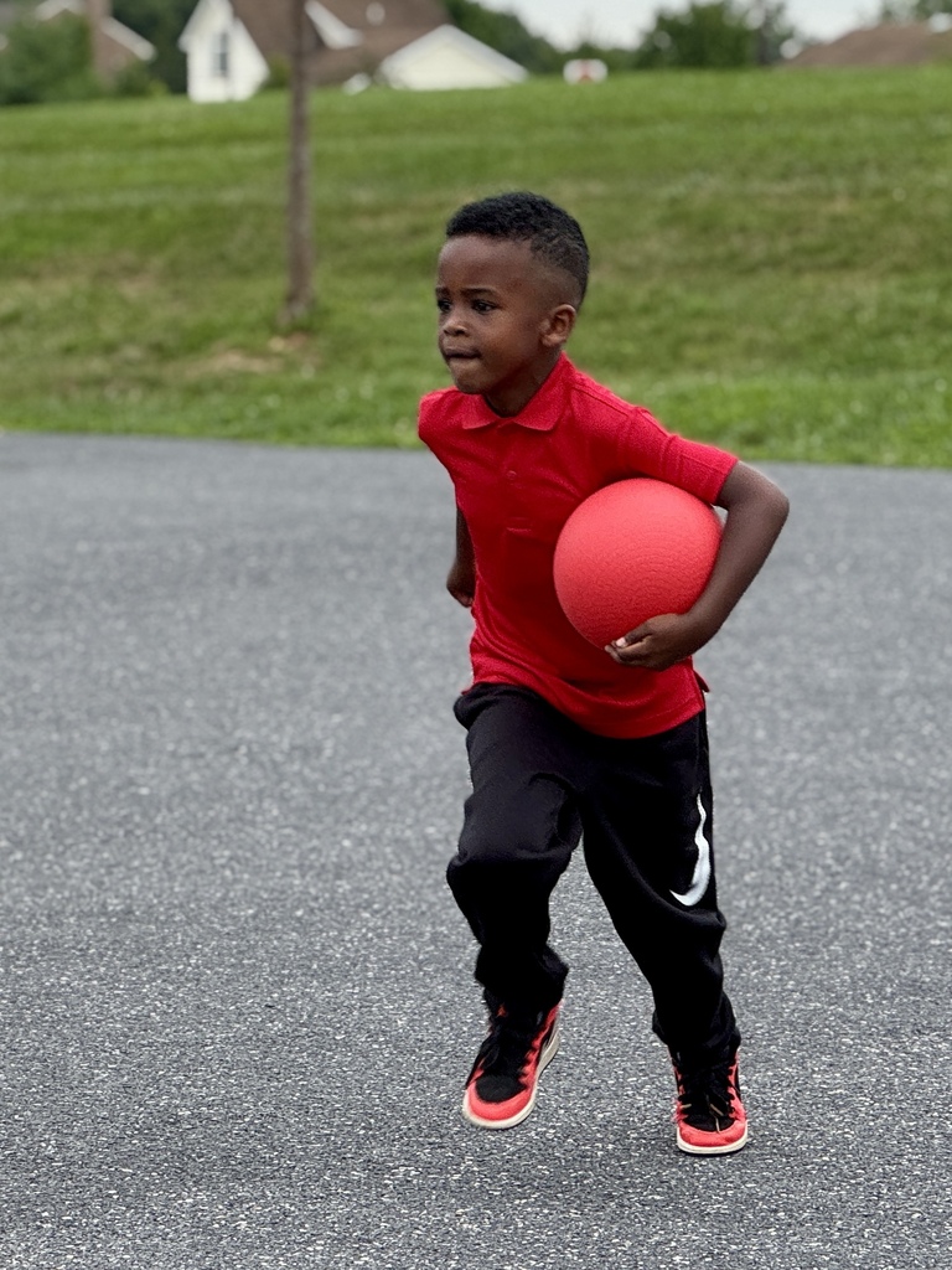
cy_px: 635
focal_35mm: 77
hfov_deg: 19.1
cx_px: 476
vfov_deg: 25.3
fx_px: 2824
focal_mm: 9
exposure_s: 1/303
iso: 25
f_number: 2.8
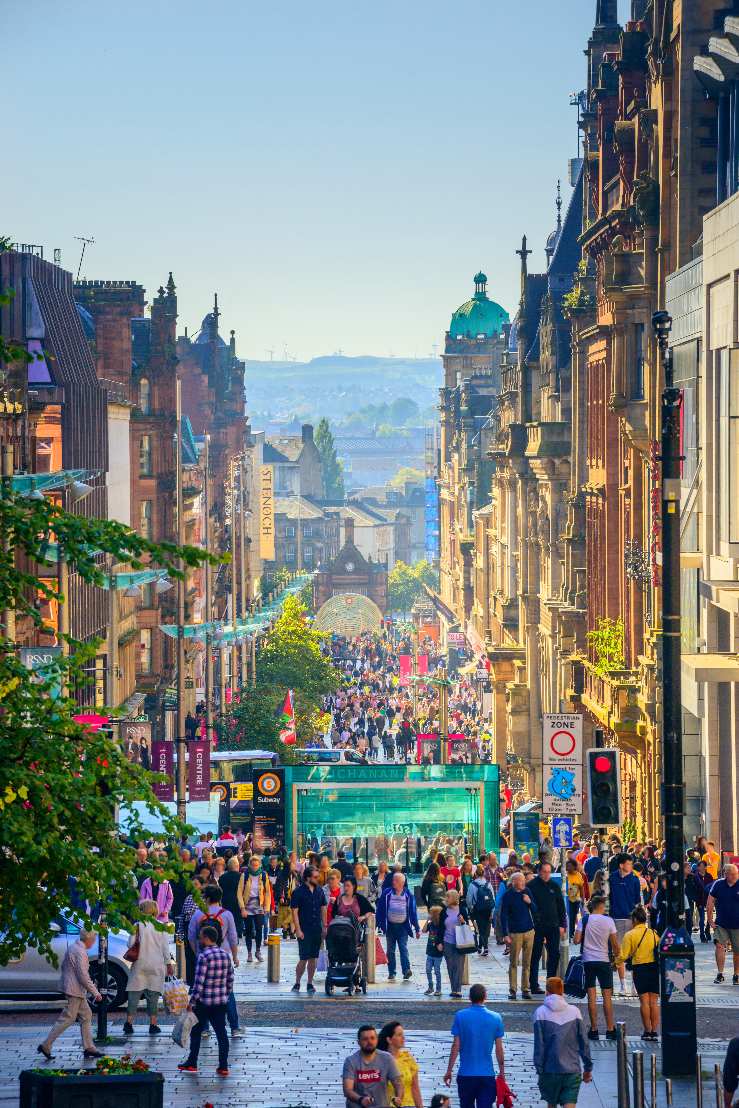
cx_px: 370
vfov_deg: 13.7
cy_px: 554
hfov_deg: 9.2
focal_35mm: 150
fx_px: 4615
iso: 400
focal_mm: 150
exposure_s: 1/500
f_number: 8
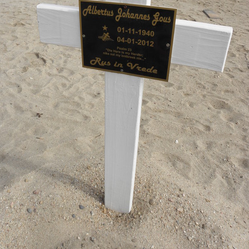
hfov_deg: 51.1
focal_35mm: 32
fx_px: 260
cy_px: 87
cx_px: 124
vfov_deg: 50.4
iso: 64
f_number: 5.6
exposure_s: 1/320
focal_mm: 4.83
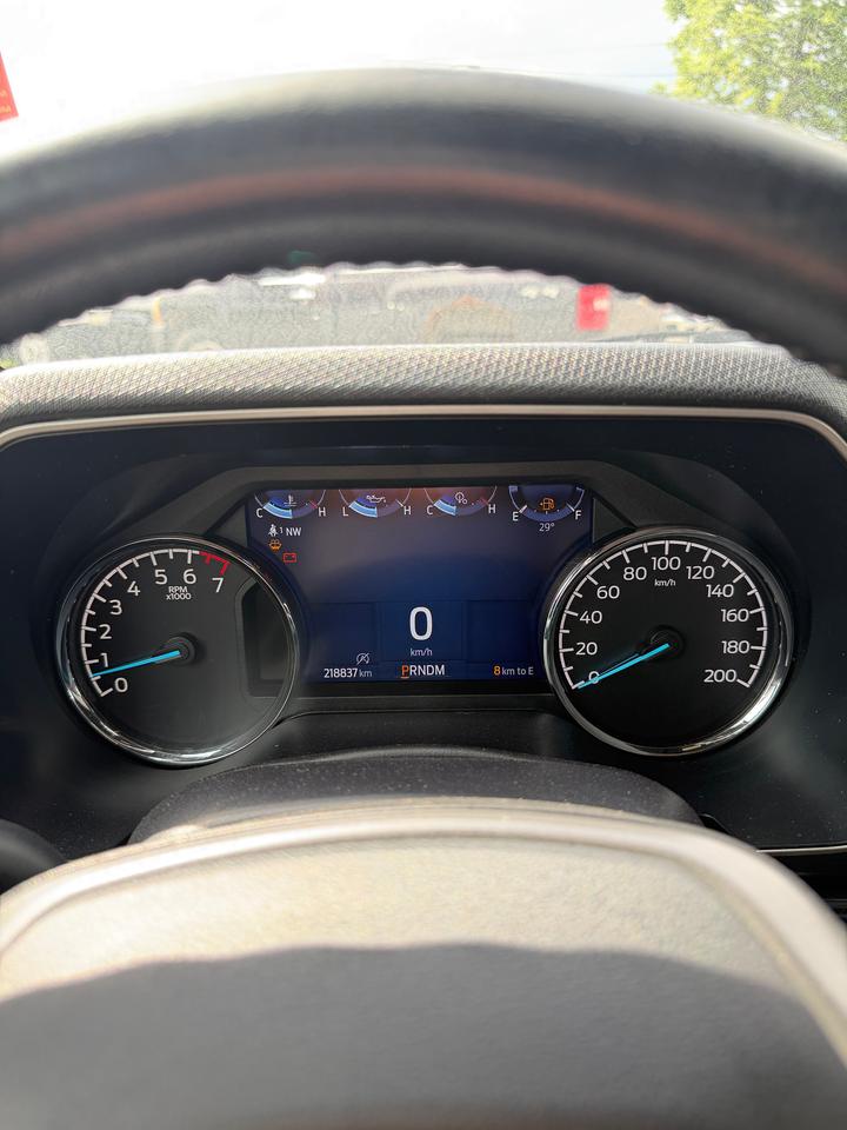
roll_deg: +0.4
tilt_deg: -21.9
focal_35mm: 24
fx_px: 783
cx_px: 424
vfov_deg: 71.6
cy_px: 565
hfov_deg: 56.8
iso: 100
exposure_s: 1/121
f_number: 1.78
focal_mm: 6.76
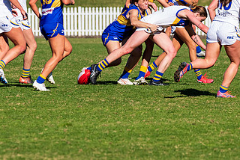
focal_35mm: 622
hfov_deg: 3.3
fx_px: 4150
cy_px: 31
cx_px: 134
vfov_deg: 2.2
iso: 800
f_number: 9
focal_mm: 300
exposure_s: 1/2000
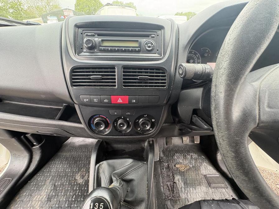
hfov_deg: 102.1
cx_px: 140
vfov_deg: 85.7
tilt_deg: -32.1
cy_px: 104
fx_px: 113
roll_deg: +4.4
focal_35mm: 14
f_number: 2.2
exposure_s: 1/94
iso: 200
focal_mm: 2.22
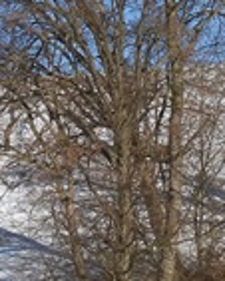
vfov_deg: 4.4
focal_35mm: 442
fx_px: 3675
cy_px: 181
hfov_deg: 3.5
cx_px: 418
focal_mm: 14.3
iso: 100
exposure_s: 1/1250
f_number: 3.5
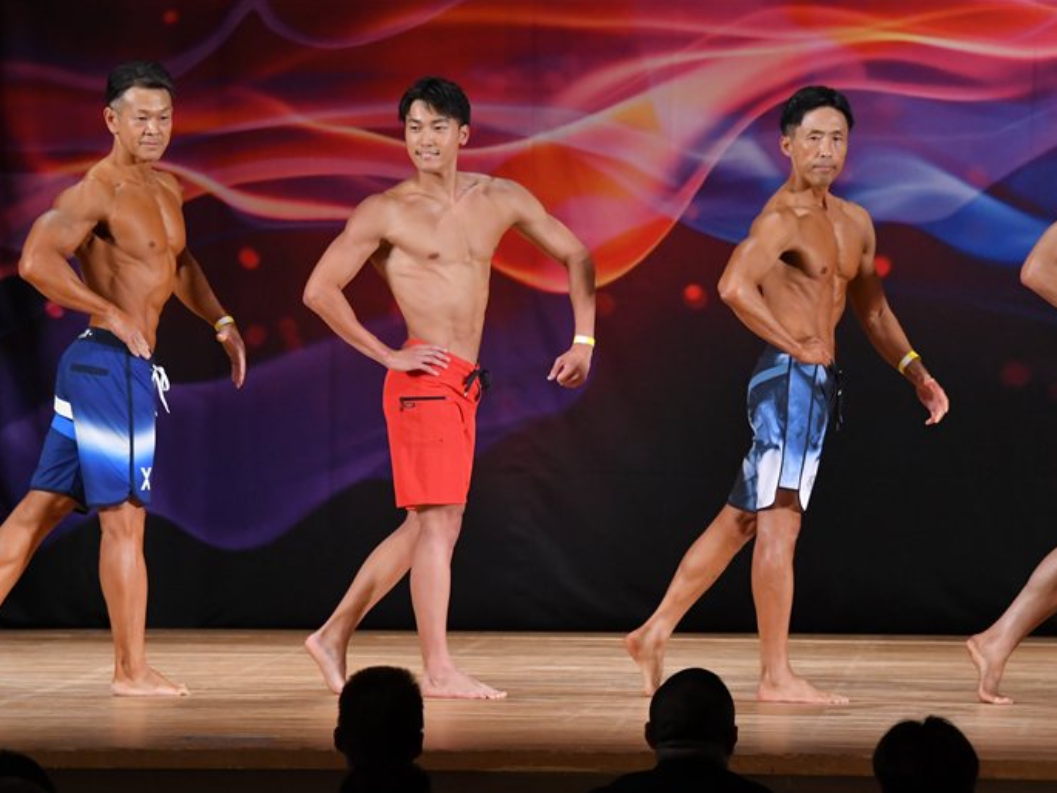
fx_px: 7208
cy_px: 396
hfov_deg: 8.4
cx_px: 485
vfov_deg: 6.3
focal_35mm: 236
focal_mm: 145
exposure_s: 1/400
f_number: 5.6
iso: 3200
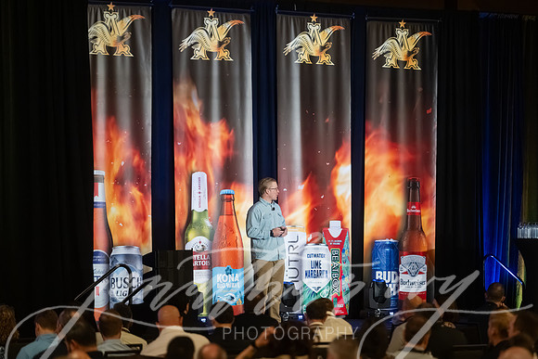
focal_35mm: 158
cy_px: 180
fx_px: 2362
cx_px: 269
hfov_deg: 13.0
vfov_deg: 8.7
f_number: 2.8
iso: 7200
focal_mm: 155
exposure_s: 1/320
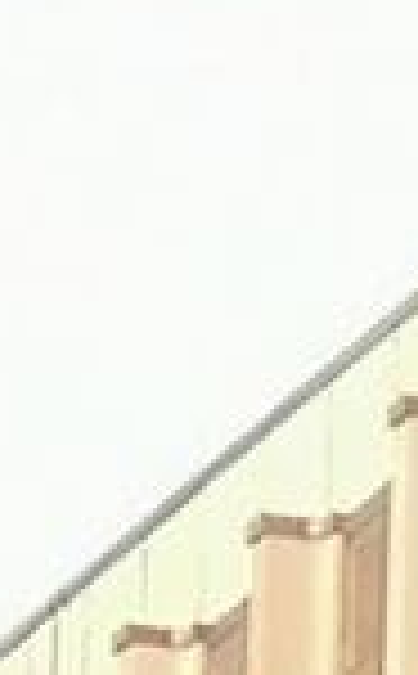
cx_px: 908
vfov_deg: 3.5
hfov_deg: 2.2
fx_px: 10908
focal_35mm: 595
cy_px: 1022
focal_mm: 5.4
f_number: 1.8
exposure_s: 1/120
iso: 50
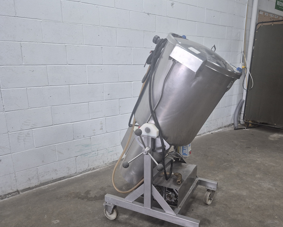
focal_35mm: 27
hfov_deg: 64.0
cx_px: 154
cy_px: 127
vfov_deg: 53.1
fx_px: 226
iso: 250
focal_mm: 5.4
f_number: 1.8
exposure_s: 1/120
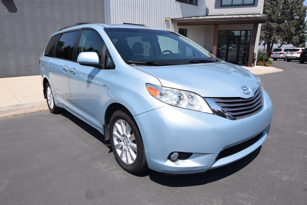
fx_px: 205
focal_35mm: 24
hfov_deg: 73.7
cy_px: 102
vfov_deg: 53.2
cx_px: 154
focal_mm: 16
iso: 200
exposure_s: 1/400
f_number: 10
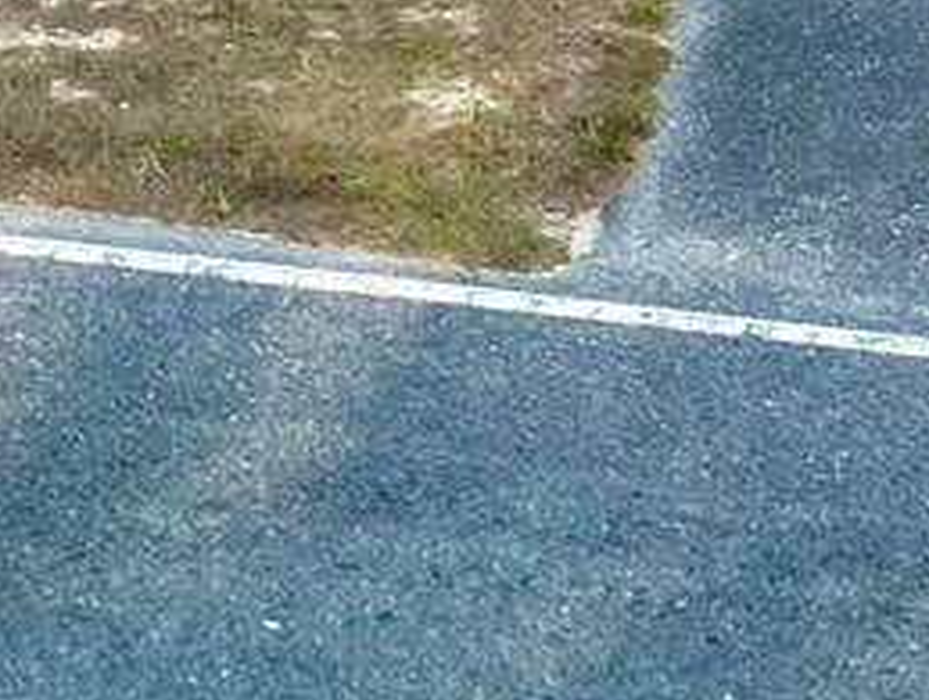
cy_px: -1271
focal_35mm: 148
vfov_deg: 8.6
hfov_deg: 13.3
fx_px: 3977
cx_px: 742
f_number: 1.7
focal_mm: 6.72
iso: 120
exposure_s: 1/1600
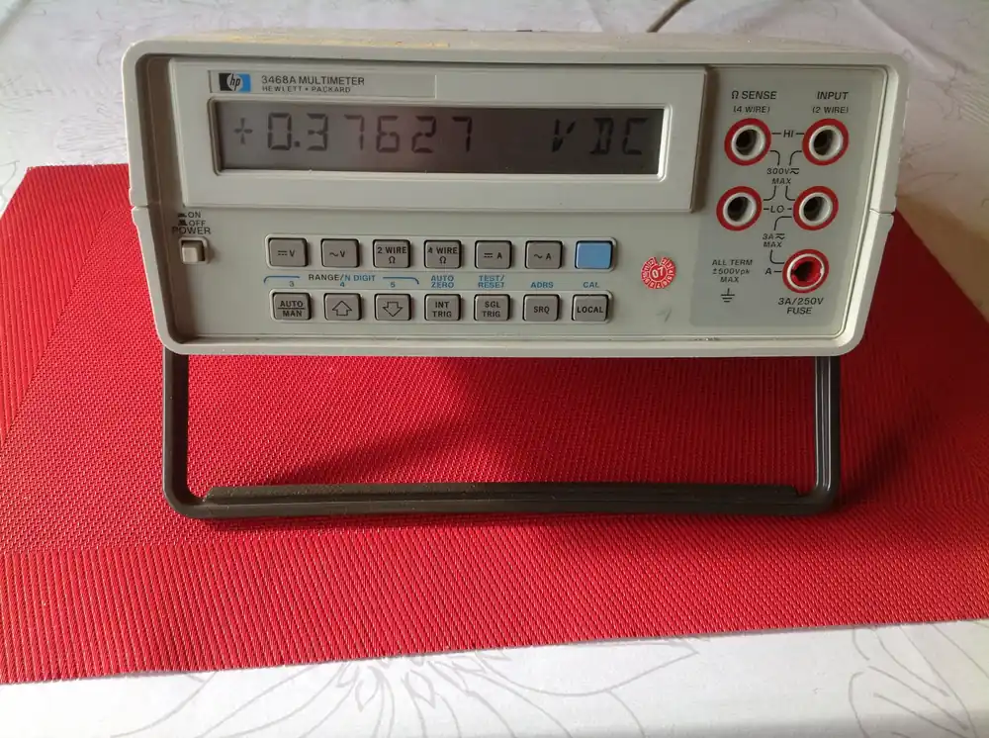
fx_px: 998
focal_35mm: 35
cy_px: 369
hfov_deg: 52.7
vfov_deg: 40.6
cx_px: 494
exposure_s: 1/120
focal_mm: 4.28
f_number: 2.4
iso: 100
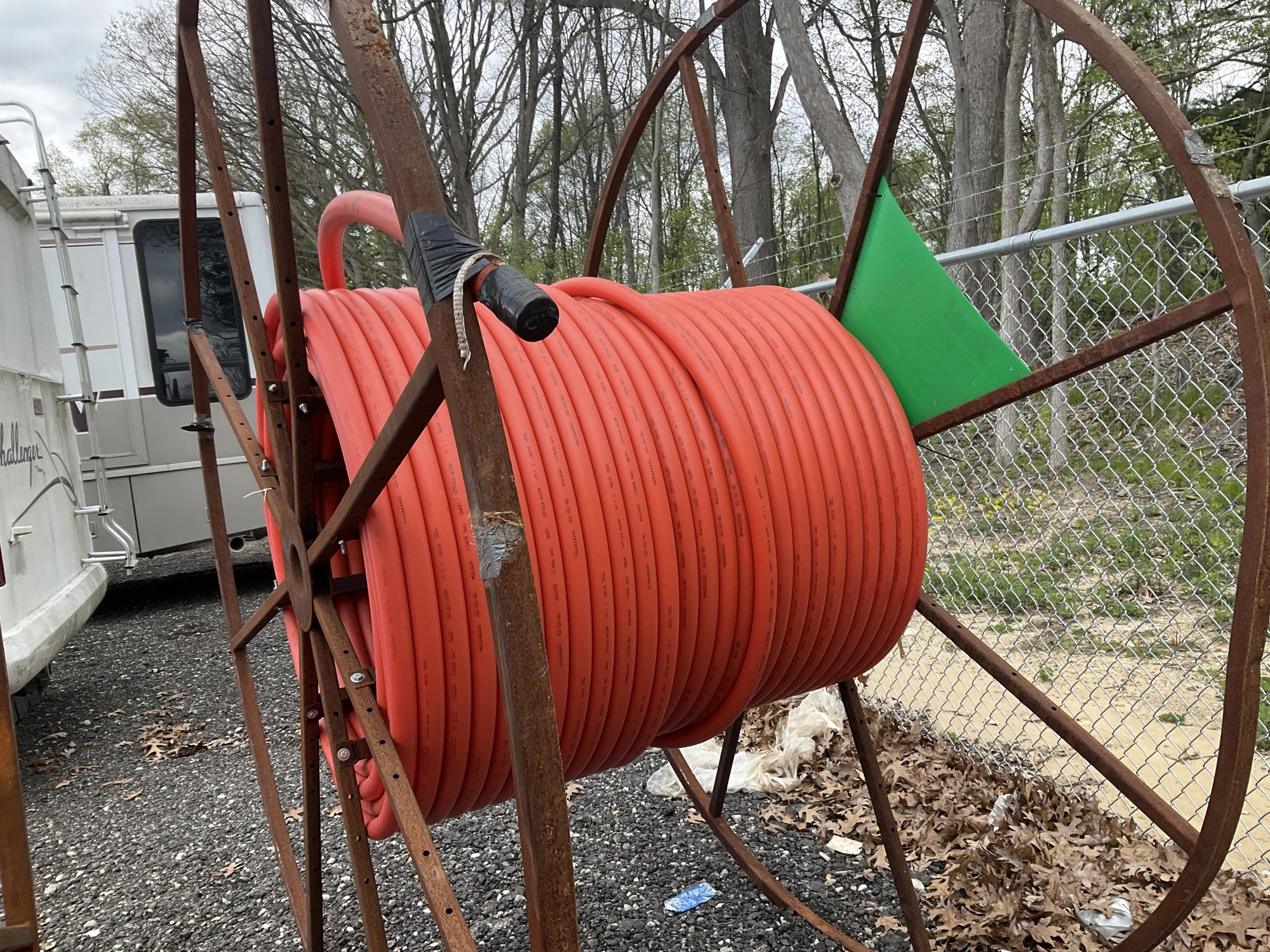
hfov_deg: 61.7
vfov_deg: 48.2
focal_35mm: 29
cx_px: 635
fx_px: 1064
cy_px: 476
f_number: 1.8
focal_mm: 3
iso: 25
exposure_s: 1/299
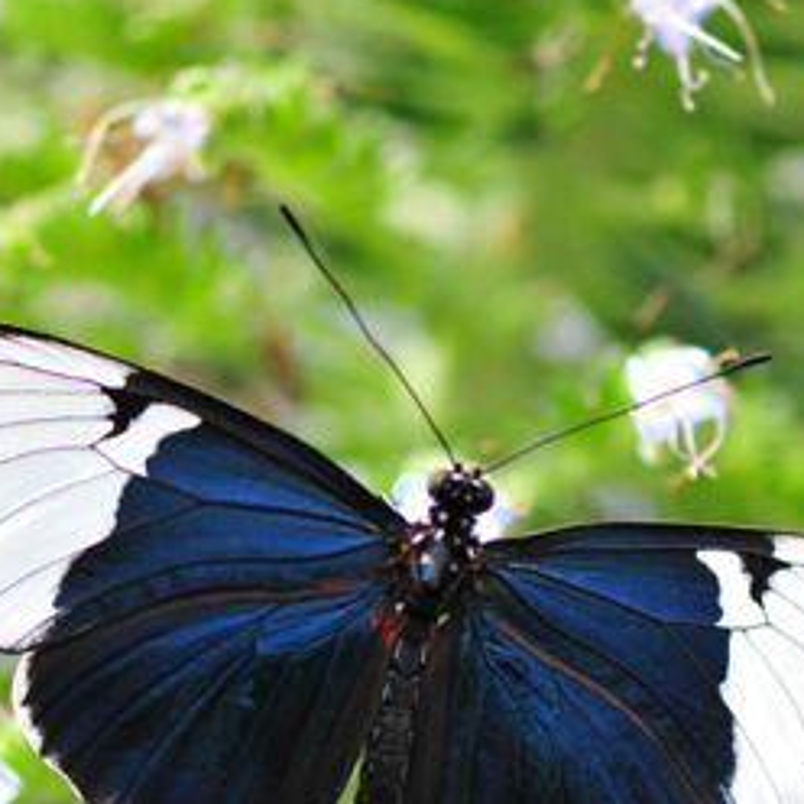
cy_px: 535
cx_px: 512
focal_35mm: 302
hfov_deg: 5.8
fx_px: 7935
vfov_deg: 5.8
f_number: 3
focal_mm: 105
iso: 200
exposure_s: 1/160
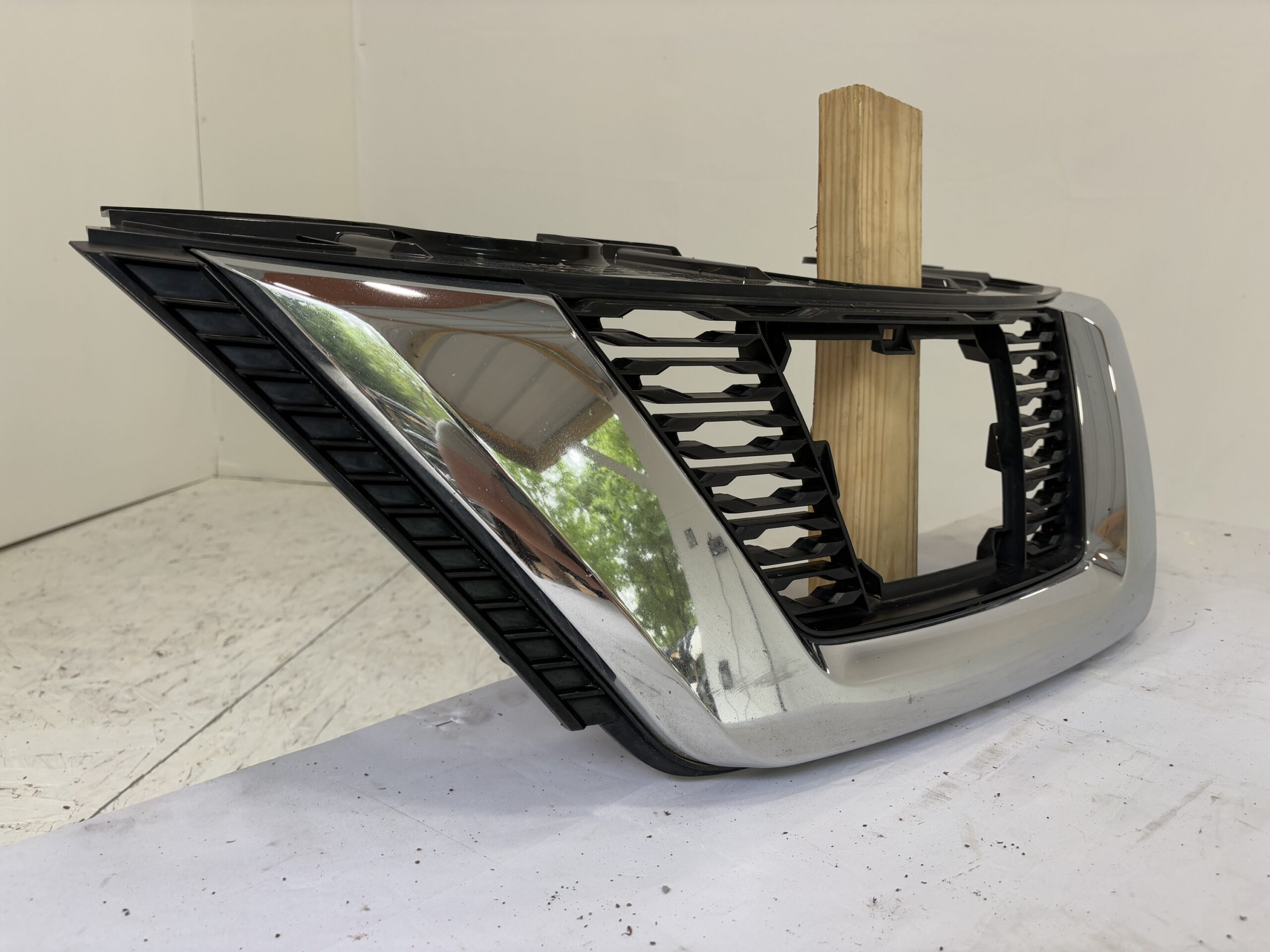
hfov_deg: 67.3
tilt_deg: -11.7
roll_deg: +0.1
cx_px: 635
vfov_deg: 53.1
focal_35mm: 26
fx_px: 954
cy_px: 476
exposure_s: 1/122
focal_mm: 5.96
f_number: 1.6
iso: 40
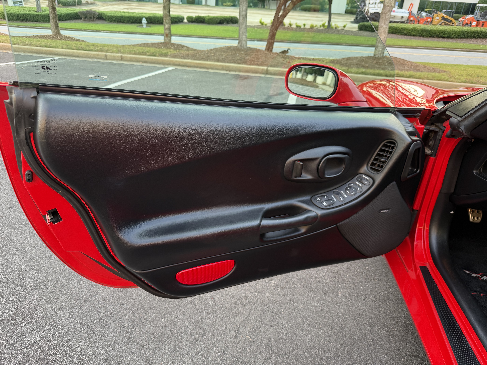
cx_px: 244
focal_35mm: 24
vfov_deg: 56.8
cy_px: 182
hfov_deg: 71.6
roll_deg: -3.5
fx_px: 338
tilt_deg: -26.0
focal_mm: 6.76
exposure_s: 1/121
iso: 125
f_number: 1.78
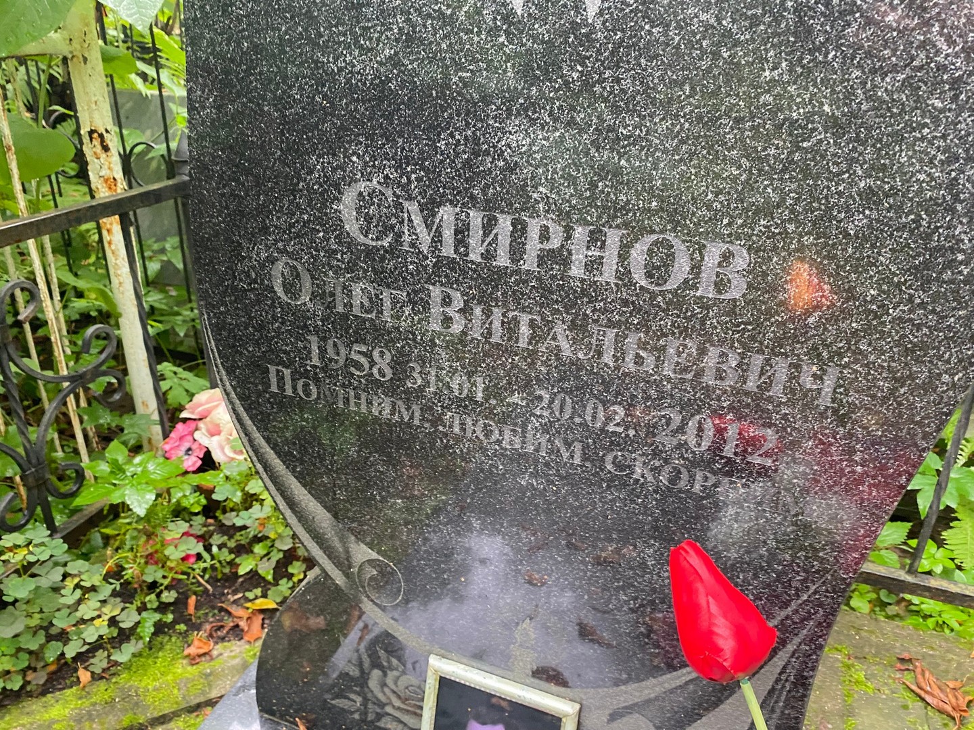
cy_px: 365
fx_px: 732
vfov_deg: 53.1
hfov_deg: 67.3
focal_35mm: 26
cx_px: 487
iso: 500
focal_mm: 4.25
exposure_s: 1/53
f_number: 1.8
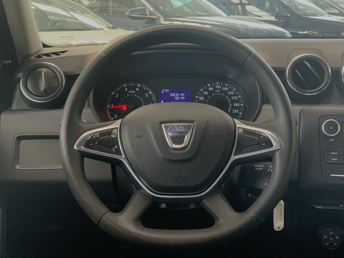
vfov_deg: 28.0
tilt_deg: -12.5
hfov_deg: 36.8
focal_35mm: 52
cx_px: 172
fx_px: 517
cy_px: 129
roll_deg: +0.2
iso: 200
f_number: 2.4
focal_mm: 6
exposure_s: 1/60
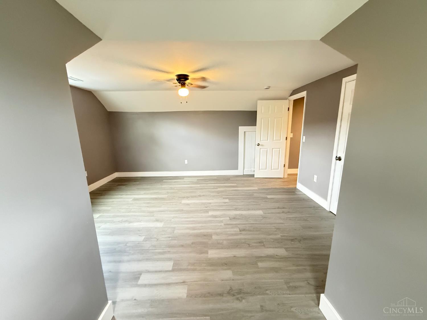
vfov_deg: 85.7
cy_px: 160
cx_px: 214
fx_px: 173
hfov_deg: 102.1
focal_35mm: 14
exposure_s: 1/60
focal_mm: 2.22
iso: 640
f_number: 2.2
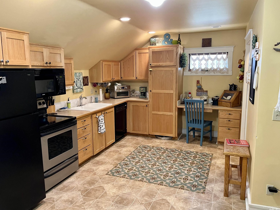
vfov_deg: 51.4
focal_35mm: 27
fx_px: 218
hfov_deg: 65.3
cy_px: 108
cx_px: 140
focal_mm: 5.1
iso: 320
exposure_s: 1/60
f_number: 1.6
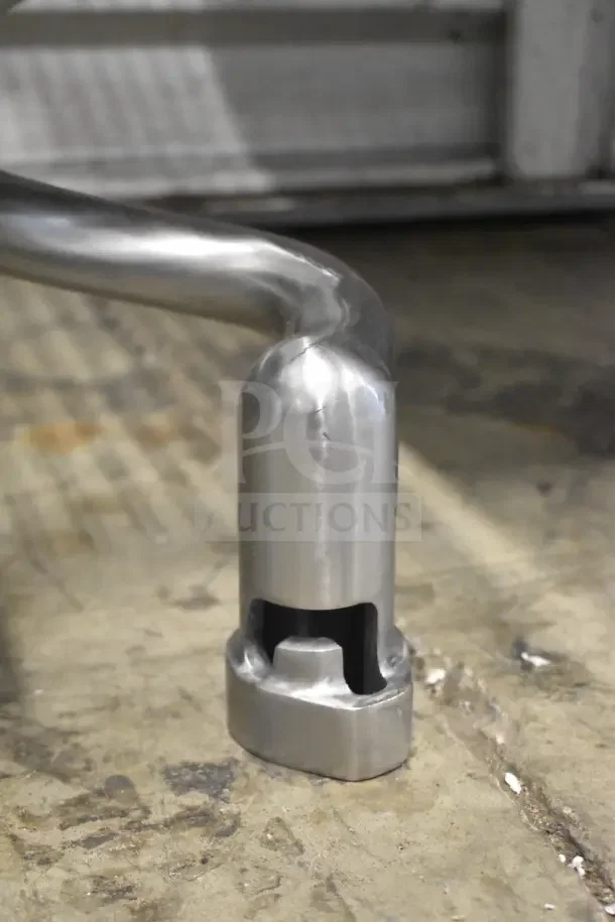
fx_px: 1345
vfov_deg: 37.9
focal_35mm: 52
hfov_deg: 25.8
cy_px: 461
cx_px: 308
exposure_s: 1/60
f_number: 4.5
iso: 9000
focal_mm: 35
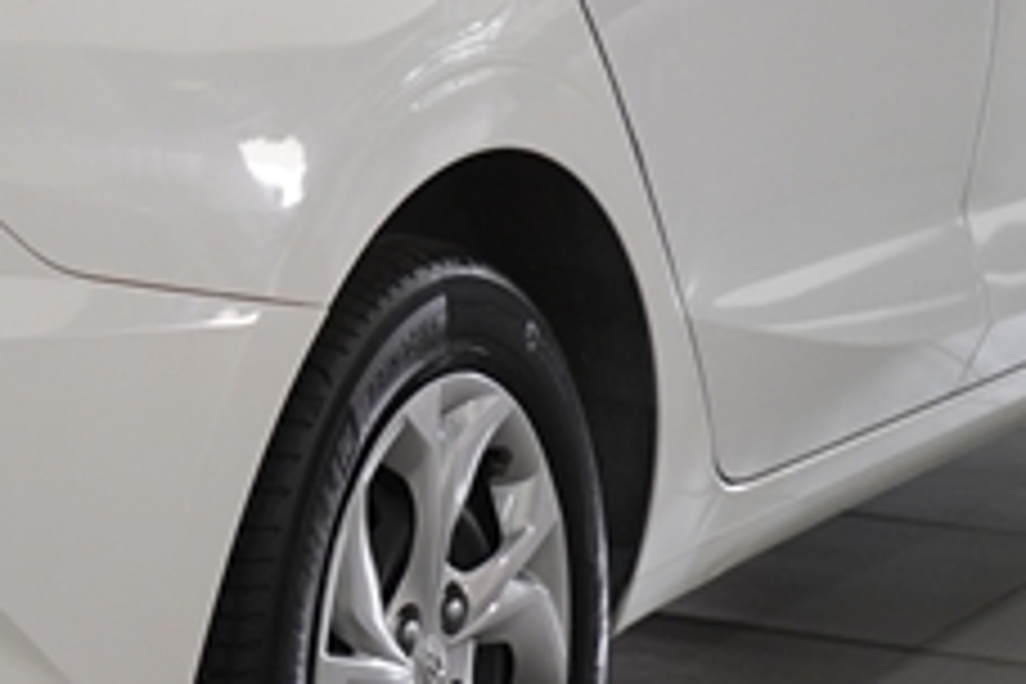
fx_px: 5194
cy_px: 74
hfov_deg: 11.0
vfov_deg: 7.5
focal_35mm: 182
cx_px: -333
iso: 250
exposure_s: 1/50
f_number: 2.8
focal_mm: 27
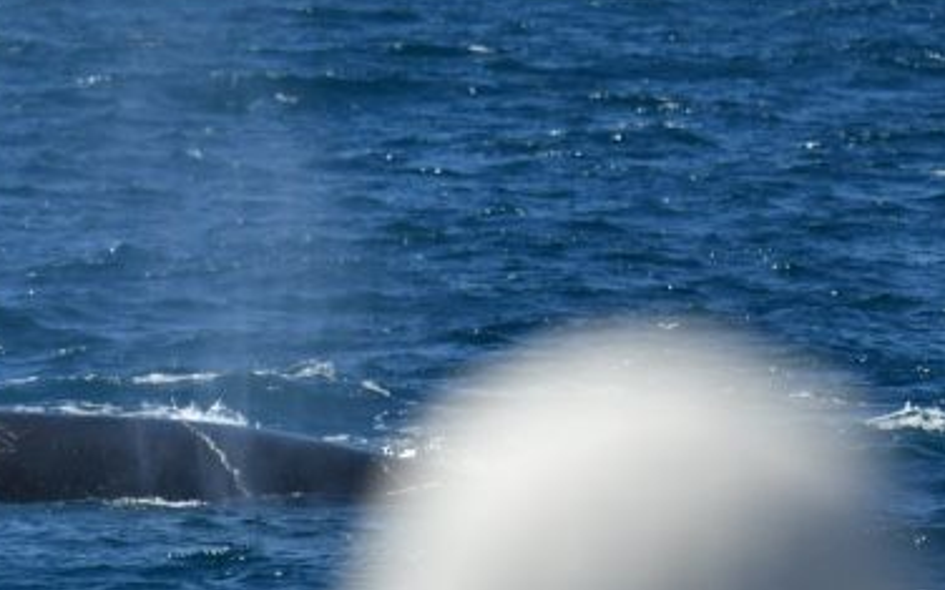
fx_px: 13418
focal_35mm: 521
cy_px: 596
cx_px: 246
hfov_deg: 4.0
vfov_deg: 2.5
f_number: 5.6
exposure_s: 1/8000
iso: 800
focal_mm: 240
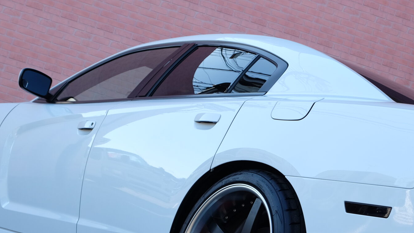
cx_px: 274
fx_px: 922
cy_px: 178
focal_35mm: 84
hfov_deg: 25.2
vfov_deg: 14.3
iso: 200
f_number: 5
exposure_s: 1/150
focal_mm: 27.7
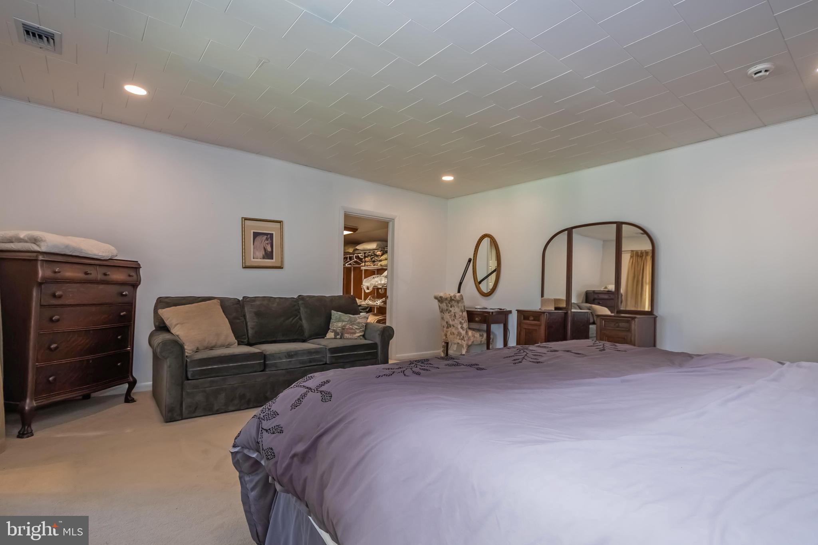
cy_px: 272
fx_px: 363
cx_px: 409
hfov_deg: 96.7
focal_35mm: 16
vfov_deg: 73.7
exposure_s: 1/60
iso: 1000
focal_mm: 11
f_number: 4
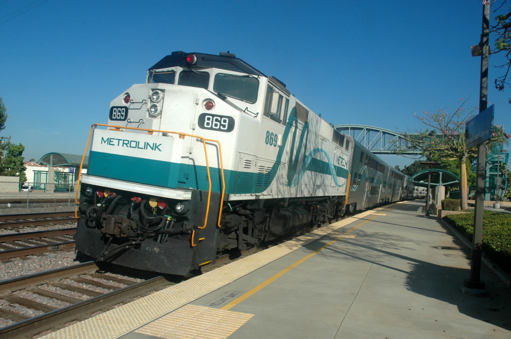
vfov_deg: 47.8
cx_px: 256
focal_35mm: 27
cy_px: 170
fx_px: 383
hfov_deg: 67.4
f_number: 13
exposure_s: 1/320
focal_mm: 18
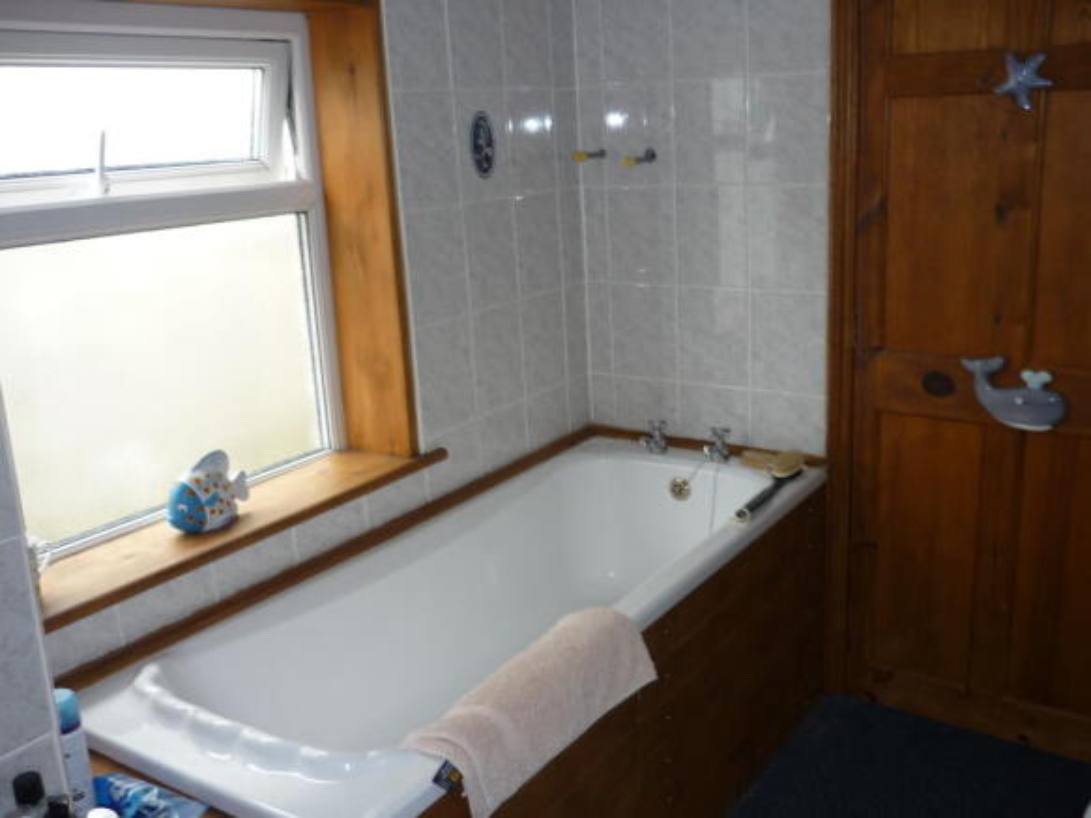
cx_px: 546
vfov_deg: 42.9
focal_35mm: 33
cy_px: 409
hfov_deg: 55.4
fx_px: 1040
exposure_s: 1/30
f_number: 2.8
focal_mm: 5.5
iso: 100
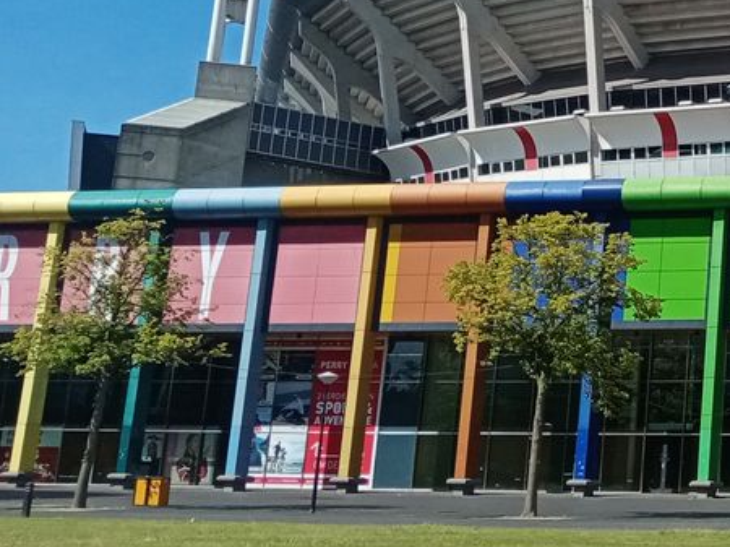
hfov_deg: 22.9
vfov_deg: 19.4
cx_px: 999
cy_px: 31
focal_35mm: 74
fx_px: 1560
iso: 103
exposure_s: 1/2392
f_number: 1.8
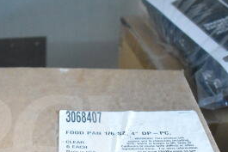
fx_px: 437
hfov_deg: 28.4
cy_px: 164
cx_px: 34
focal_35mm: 69
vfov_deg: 19.0
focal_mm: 20
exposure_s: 1/30
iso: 8000
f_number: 3.8
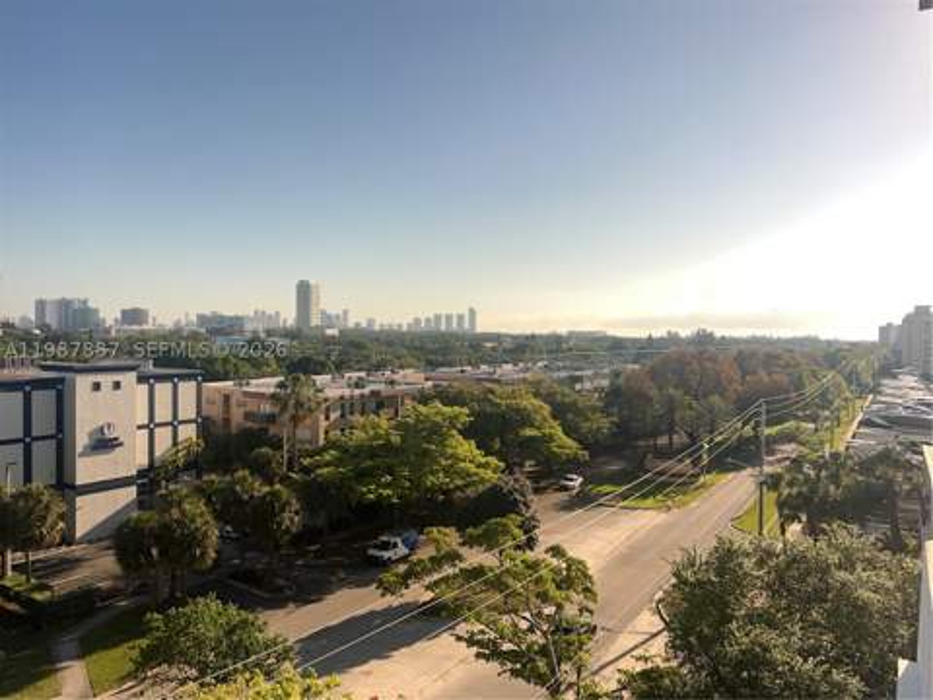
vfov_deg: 53.1
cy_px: 350
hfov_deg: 67.3
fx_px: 701
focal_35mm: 26
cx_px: 466
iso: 64
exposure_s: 1/8696
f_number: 1.5
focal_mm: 5.7
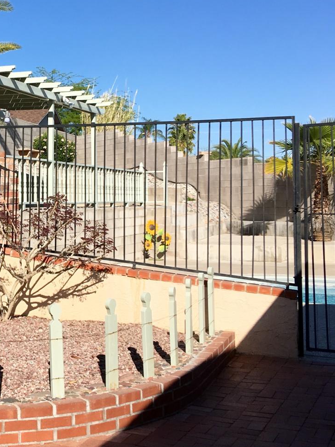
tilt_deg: +0.2
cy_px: 213
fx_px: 774
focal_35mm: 60
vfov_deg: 32.2
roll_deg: +0.0
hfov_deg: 23.3
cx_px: -6
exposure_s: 1/1832
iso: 25
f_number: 2.2
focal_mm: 4.15
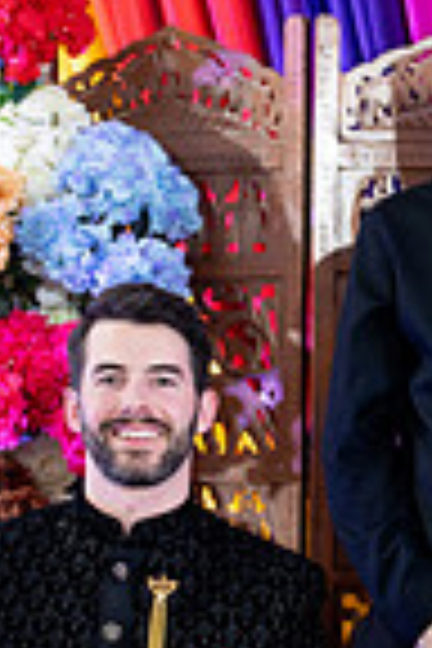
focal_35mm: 137
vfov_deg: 14.8
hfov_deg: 9.9
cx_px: 526
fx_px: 2466
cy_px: 601
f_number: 2.8
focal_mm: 34
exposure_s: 1/125
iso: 1250
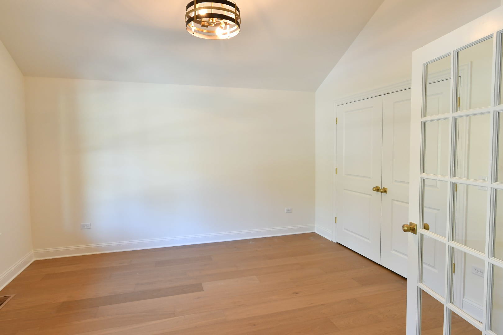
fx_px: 279
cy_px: 168
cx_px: 252
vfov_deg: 61.9
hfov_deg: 84.0
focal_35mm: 20
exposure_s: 1/25
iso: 640
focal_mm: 10
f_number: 6.3
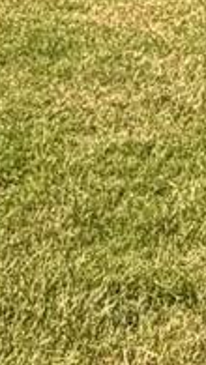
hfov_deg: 5.8
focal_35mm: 160
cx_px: 963
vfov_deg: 12.4
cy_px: -275
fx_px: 1550
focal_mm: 2.22
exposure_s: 1/770
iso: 25
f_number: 2.2
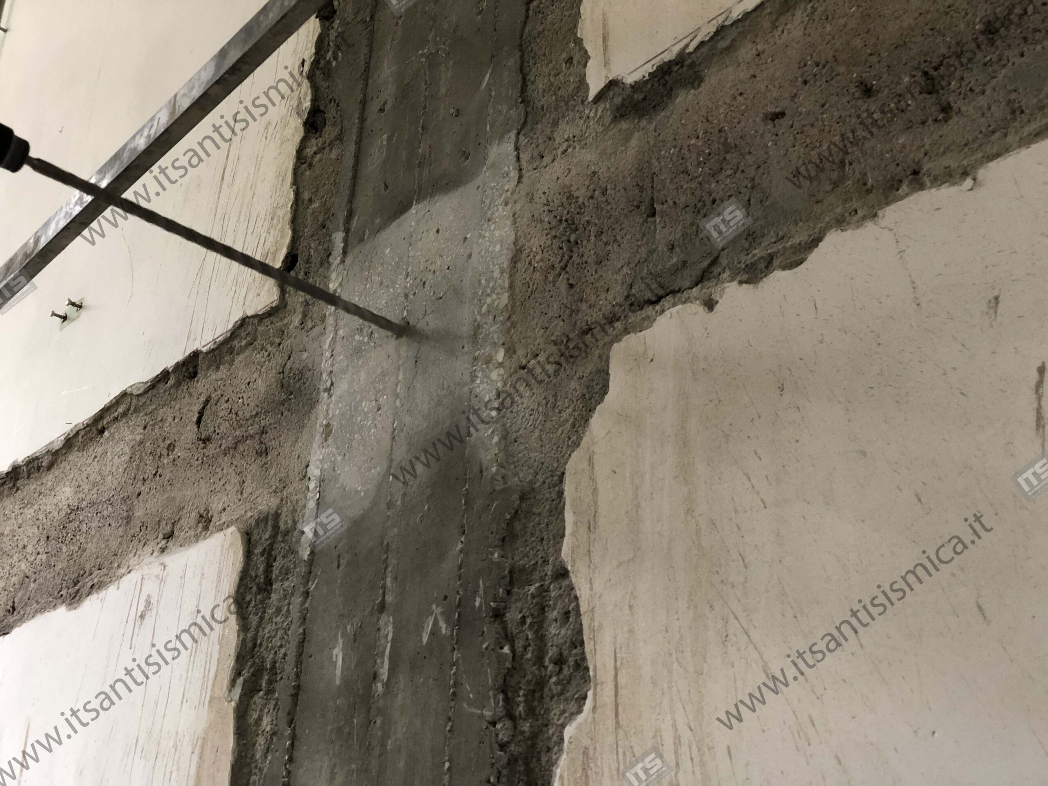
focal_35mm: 52
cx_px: 524
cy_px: 393
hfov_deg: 36.8
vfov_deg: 28.0
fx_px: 1574
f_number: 2.4
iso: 160
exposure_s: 1/30
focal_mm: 6
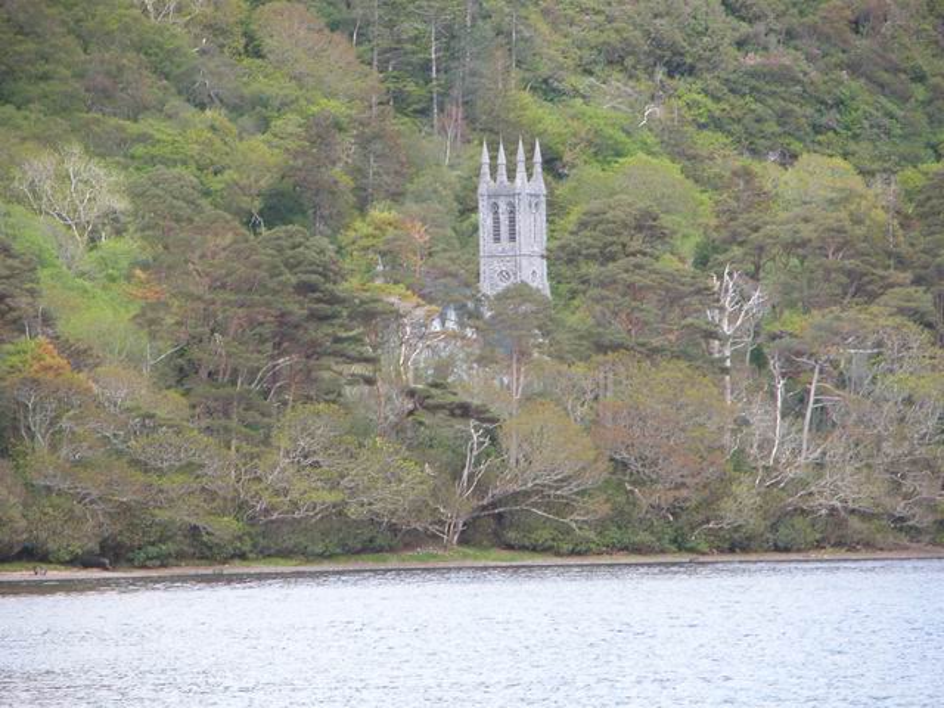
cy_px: 354
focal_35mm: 280
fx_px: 7636
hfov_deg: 7.1
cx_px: 472
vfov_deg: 5.3
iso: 100
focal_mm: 71.2
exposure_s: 1/126
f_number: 4.2
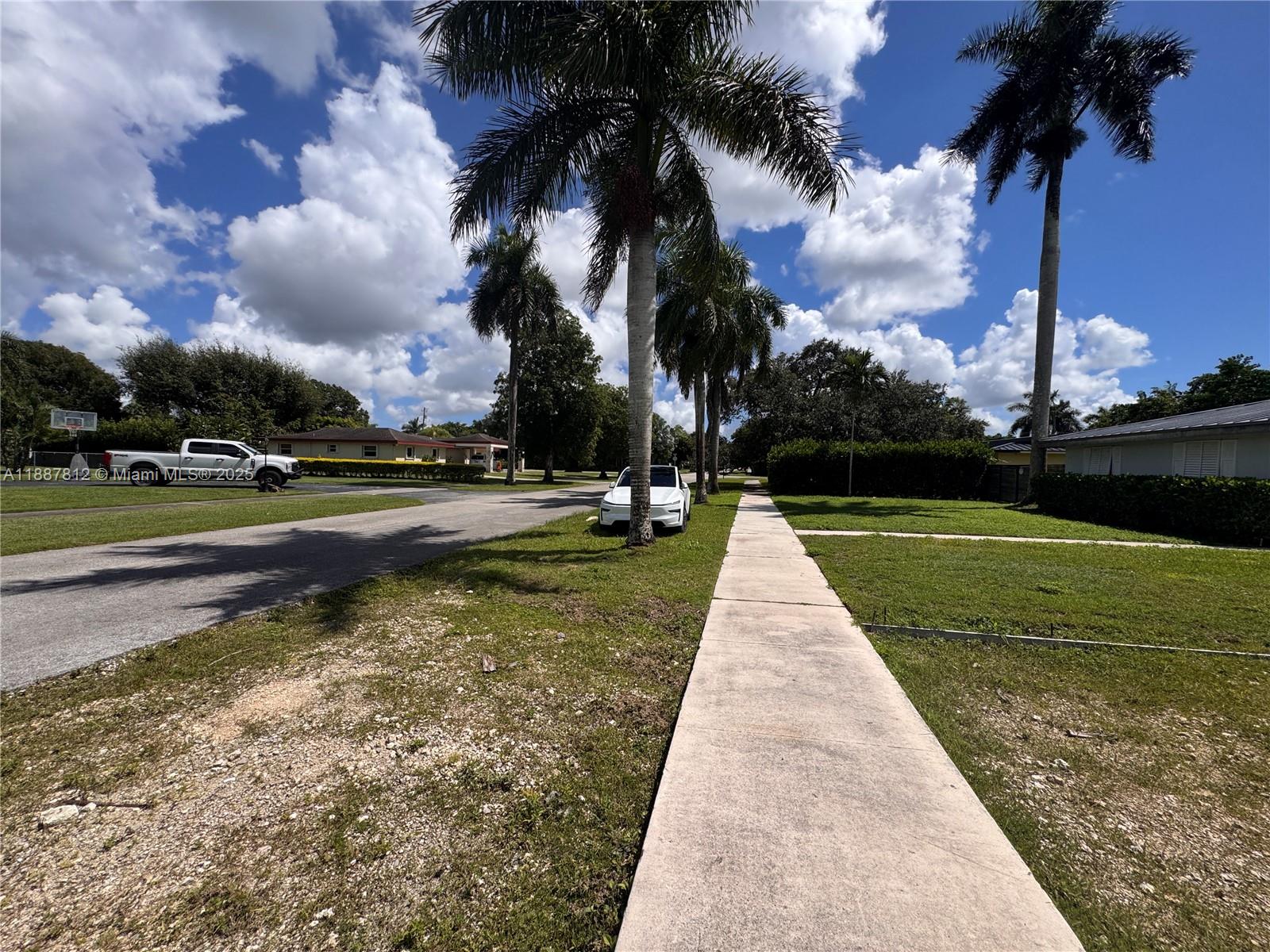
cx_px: 635
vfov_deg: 85.7
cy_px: 476
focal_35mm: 14
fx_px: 514
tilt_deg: -1.1
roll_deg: -1.6
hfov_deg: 102.1
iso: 50
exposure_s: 1/3390
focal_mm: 2.22
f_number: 2.2
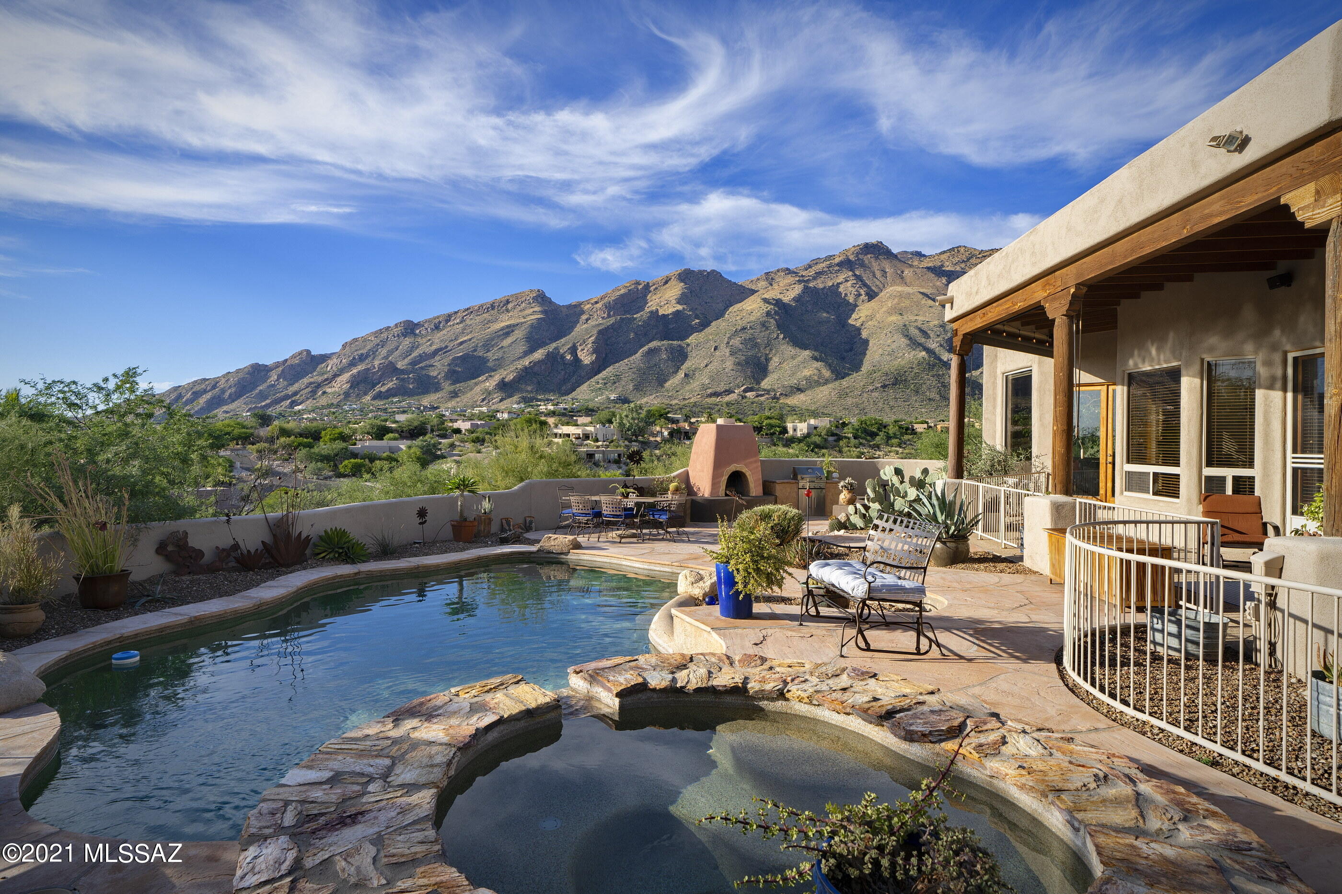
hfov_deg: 86.9
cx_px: 671
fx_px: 708
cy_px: 447
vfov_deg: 64.5
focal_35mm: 19
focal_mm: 19
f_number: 11
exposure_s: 1/60
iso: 100
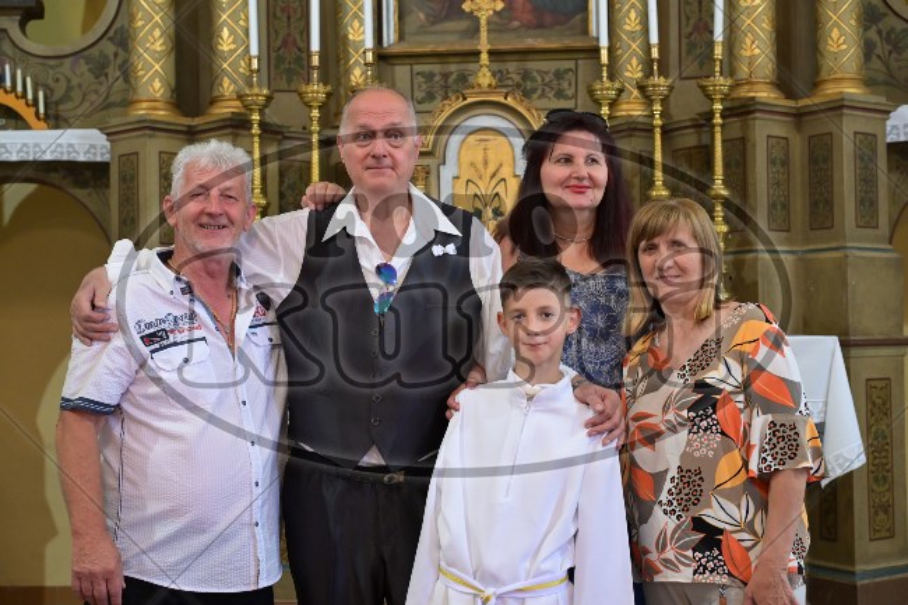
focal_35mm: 54
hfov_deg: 36.9
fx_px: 1362
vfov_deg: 25.0
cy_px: 302
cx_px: 454
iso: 4000
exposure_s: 1/125
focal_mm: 54
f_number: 4.5
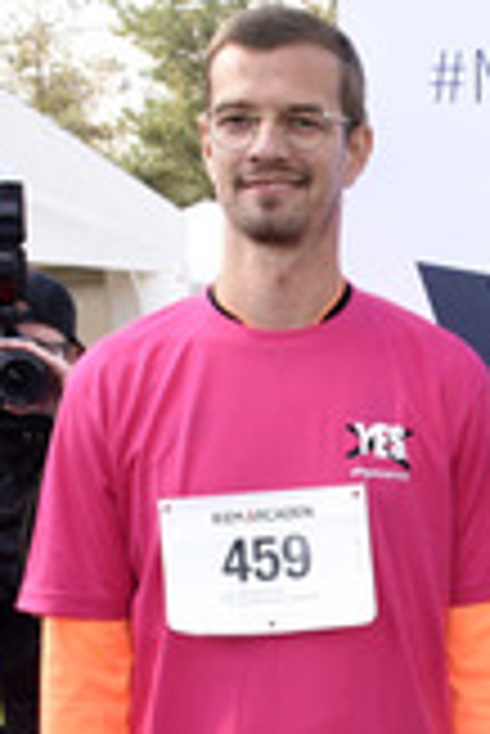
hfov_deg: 15.5
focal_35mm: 83
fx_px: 1691
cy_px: 572
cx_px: 686
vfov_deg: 24.1
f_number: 8
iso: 400
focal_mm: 20
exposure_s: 1/160
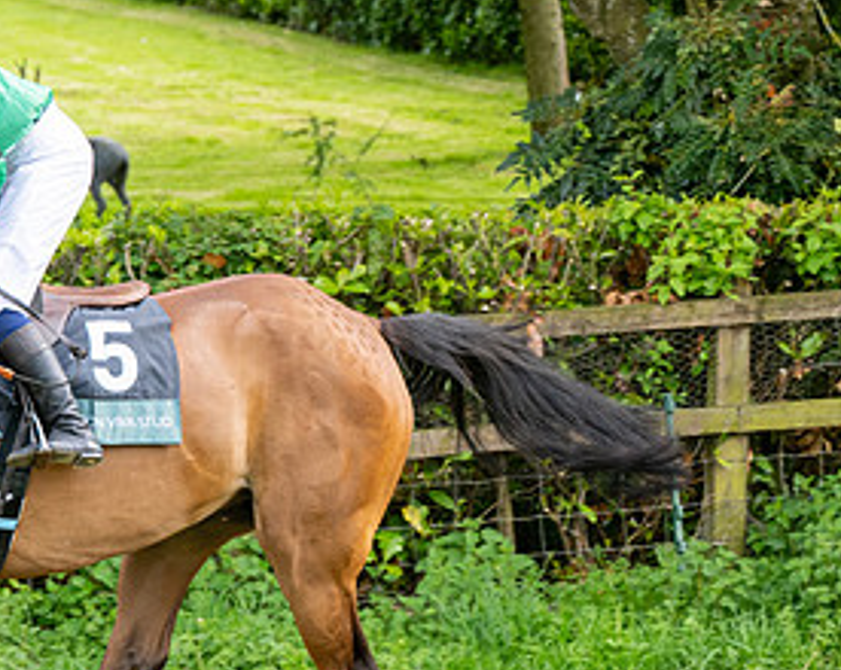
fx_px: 6736
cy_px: 464
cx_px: 6
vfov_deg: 5.7
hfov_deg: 7.1
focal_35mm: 271
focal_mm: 98
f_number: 4
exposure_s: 1/1000
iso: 400
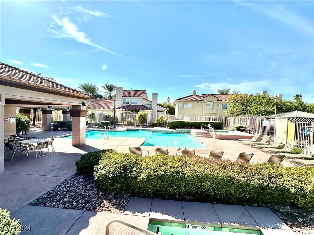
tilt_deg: -1.3
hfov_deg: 102.1
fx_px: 127
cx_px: 157
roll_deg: -0.9
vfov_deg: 85.7
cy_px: 118
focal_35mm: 14
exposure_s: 1/2053
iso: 50
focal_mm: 2.22
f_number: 2.2
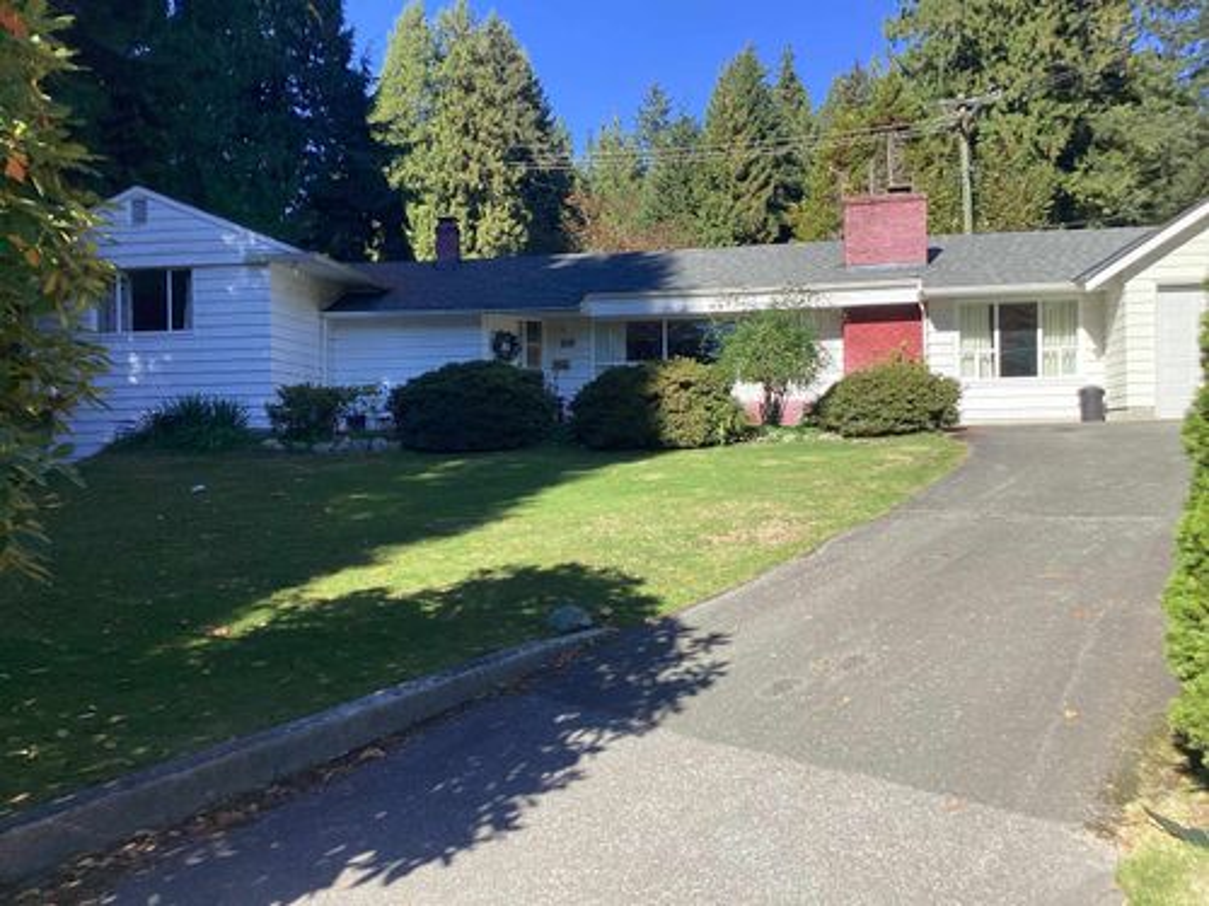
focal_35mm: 31
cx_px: 604
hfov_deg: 58.4
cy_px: 453
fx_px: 1083
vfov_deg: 45.4
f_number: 2.4
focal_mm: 3.3
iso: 25
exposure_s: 1/491
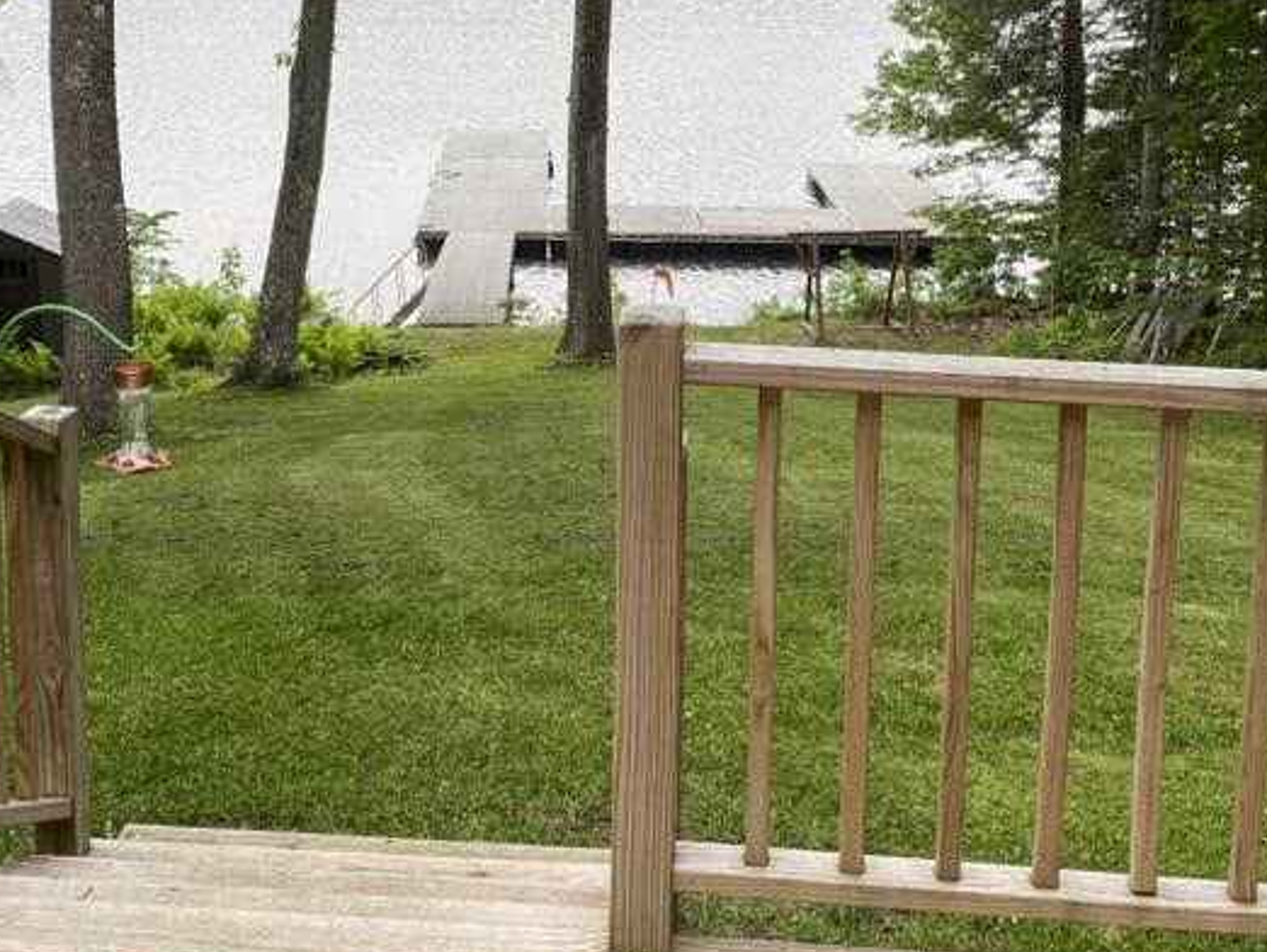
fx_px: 1868
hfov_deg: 37.5
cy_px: 209
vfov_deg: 28.1
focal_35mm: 51
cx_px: 583
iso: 32
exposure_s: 1/121
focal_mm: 4.2
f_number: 1.6
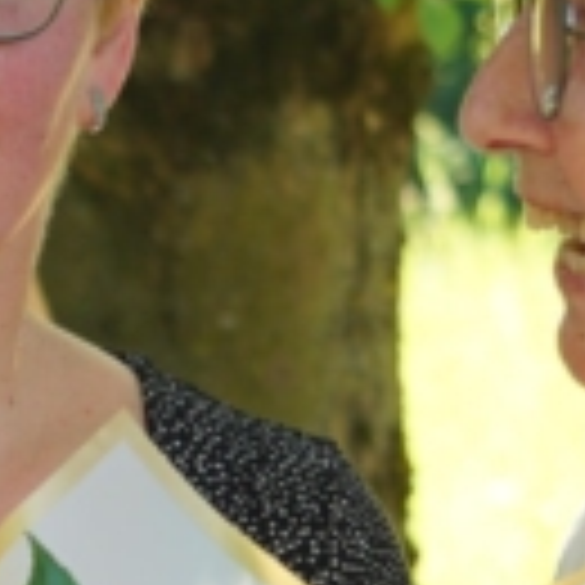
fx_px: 5870
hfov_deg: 5.6
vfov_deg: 5.7
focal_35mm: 307
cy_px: 605
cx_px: -346
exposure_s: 1/160
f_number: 4
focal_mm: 46
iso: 200
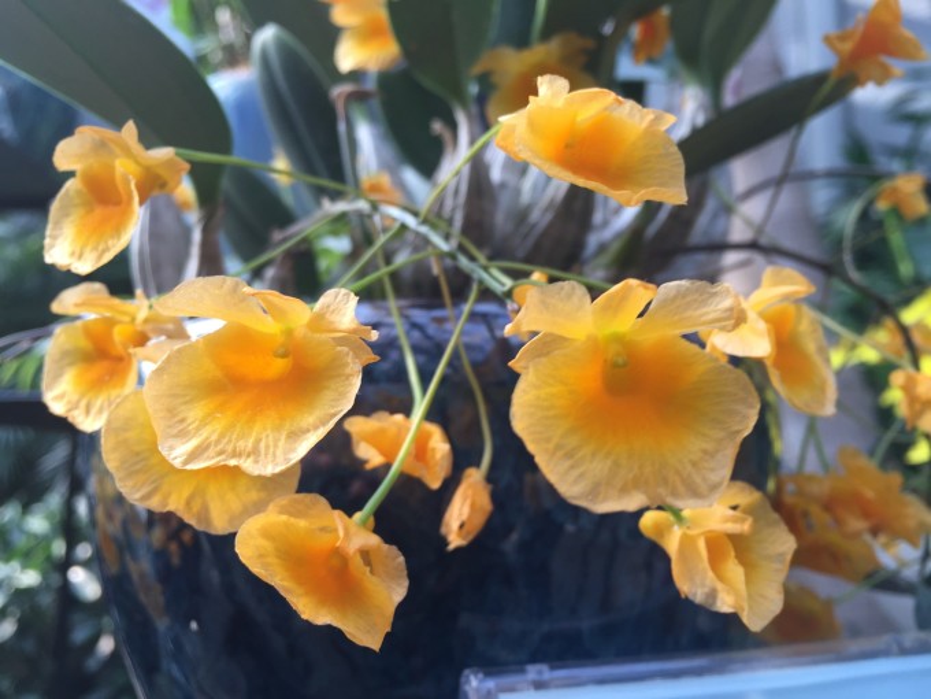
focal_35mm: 29
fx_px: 780
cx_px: 466
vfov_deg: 48.2
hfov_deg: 61.7
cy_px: 350
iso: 40
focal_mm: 4.15
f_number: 2.2
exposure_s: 1/120
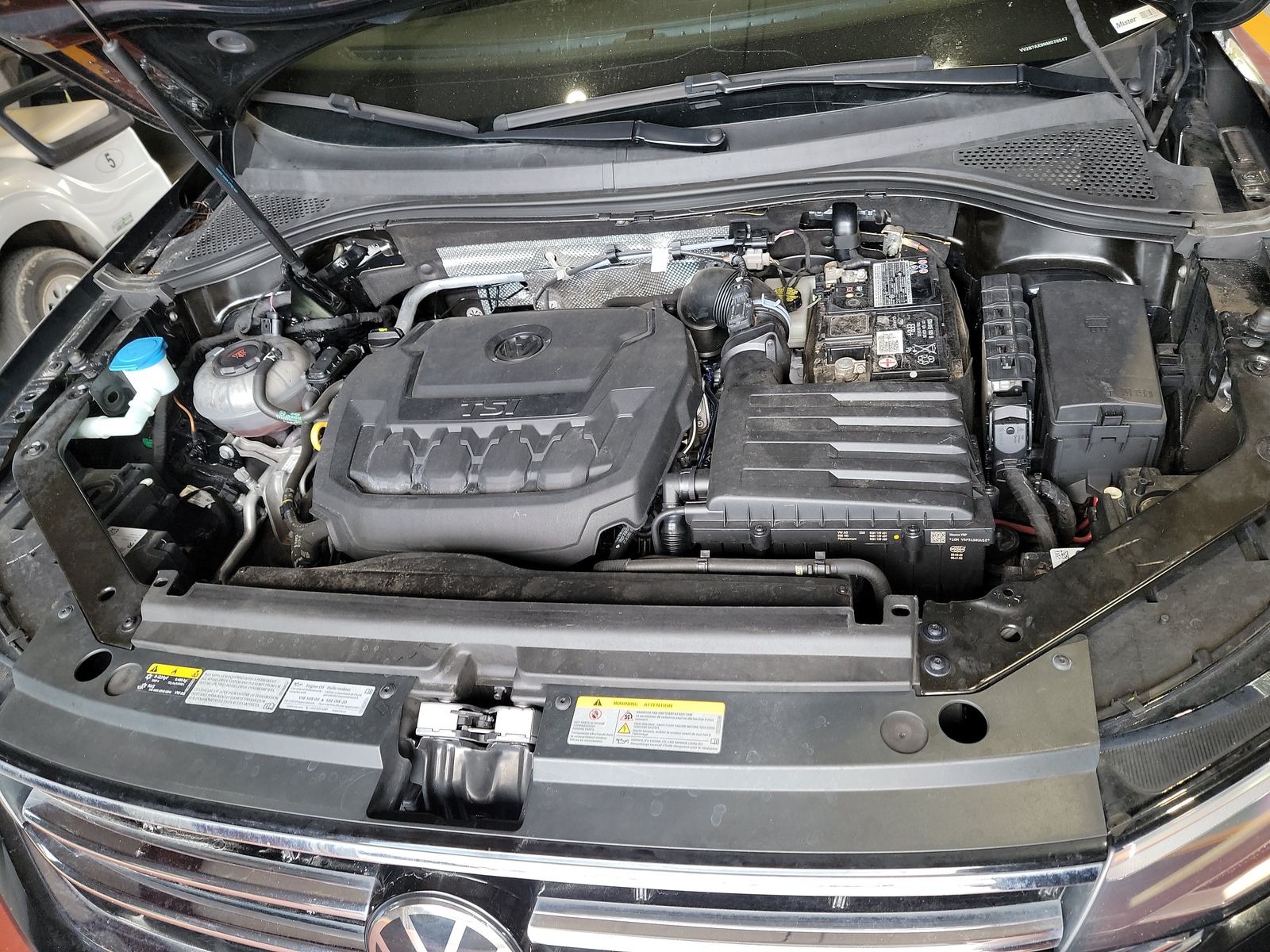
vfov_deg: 56.8
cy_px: 476
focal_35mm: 24
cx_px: 635
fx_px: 881
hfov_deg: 71.6
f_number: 1.8
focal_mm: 6.7
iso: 231
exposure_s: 1/59
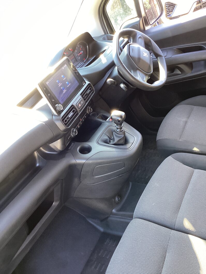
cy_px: 137
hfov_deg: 45.5
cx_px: 103
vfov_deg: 58.3
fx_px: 246
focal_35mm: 31
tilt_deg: -30.8
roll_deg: +24.0
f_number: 2.4
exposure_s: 1/60
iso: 80
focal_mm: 3.3
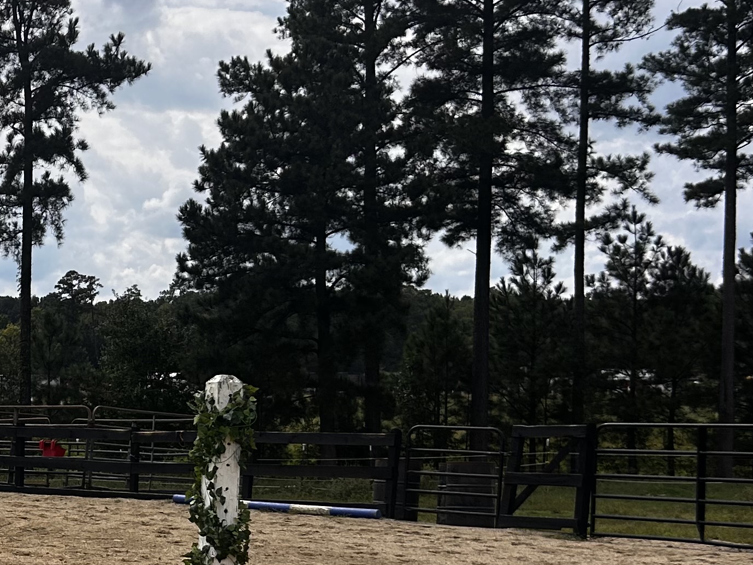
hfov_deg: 22.8
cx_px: -227
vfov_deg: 19.3
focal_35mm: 76
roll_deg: +1.2
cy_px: 419
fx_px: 1654
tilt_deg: -2.4
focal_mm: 5.7
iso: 50
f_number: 1.5
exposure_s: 1/5587
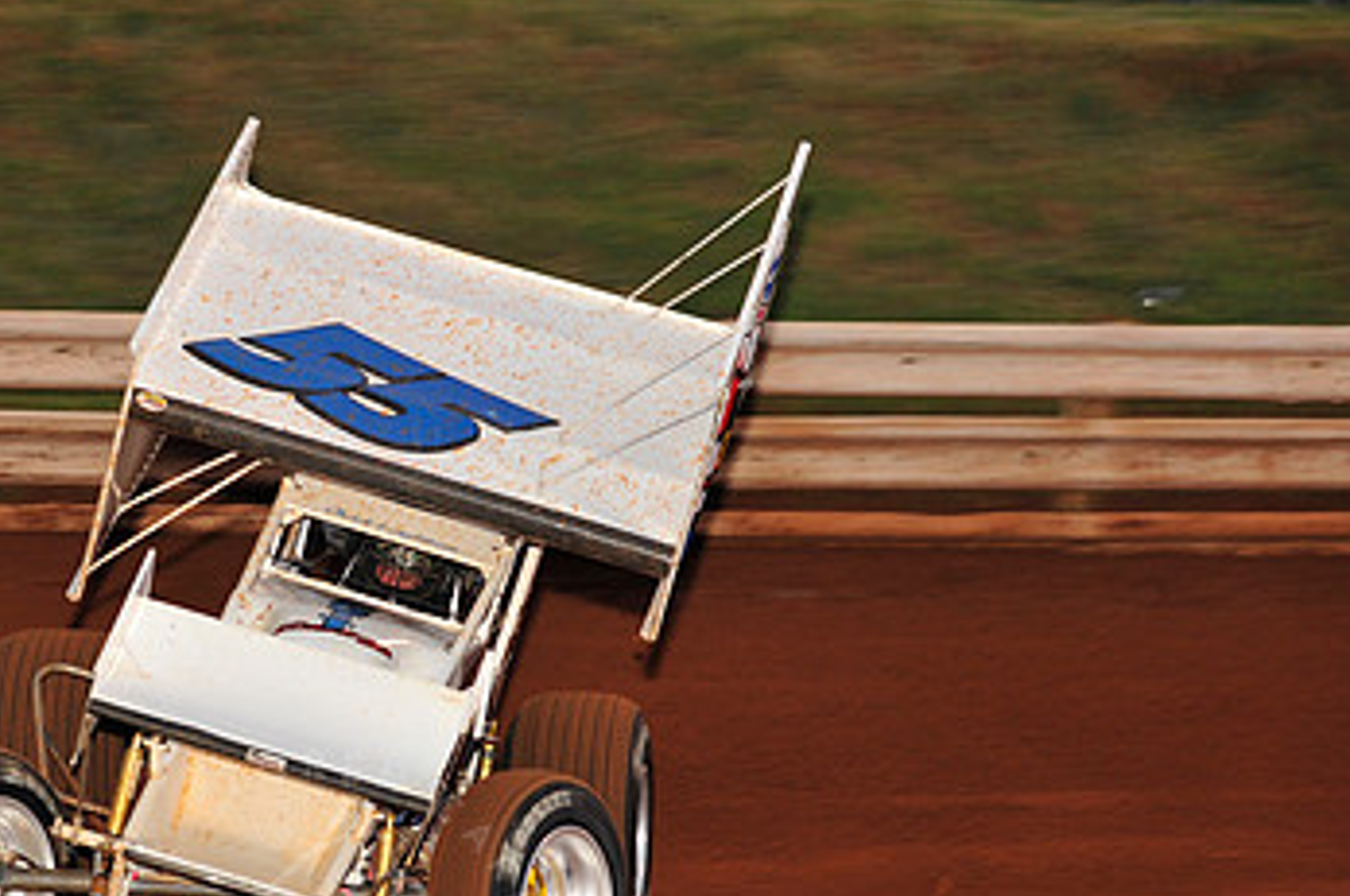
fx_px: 9062
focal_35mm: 242
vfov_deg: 5.7
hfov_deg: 8.5
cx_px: 314
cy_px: 628
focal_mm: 145
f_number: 5.6
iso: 800
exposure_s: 1/320
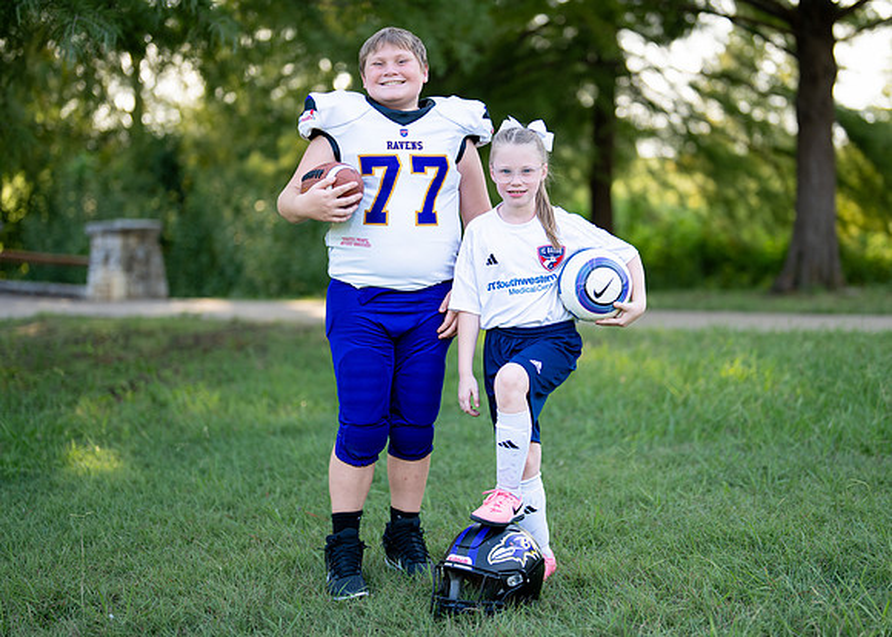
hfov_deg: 30.6
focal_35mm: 64
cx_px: 489
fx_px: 1631
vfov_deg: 22.1
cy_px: 293
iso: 100
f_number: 1.2
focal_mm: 50
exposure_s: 1/1000
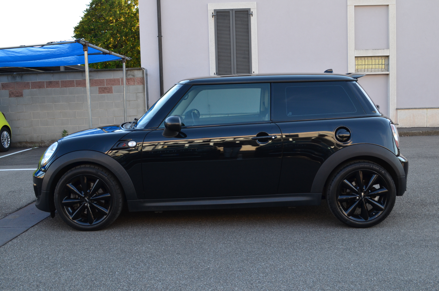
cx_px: 220
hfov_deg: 53.2
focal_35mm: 36
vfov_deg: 36.7
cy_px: 146
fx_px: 438
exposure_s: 1/125
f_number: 9
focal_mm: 24
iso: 400
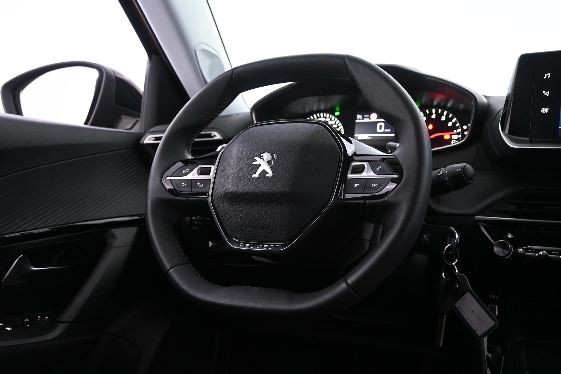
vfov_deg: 38.4
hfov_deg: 55.1
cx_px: 280
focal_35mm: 34
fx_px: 538
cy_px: 187
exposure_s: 1/30
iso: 3200
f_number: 4.2
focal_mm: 23
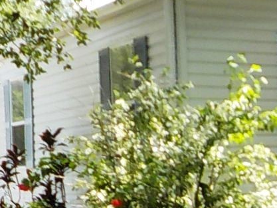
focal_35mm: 115
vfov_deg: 12.8
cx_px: 446
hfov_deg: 15.4
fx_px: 921
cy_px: 170
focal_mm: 4.1
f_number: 3.3
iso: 125
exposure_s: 1/250
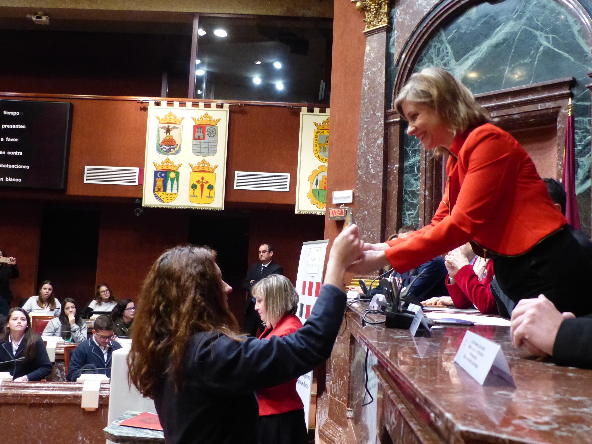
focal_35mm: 37
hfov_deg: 50.1
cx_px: 296
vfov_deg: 38.7
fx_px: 633
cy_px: 222
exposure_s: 1/40
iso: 800
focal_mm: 6.6
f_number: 2.8
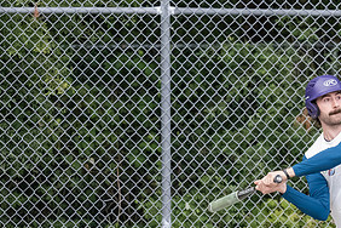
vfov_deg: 2.7
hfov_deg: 4.0
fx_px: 4859
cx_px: 255
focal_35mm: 513
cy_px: 161
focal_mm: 120
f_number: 3.2
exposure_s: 1/1600
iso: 3200
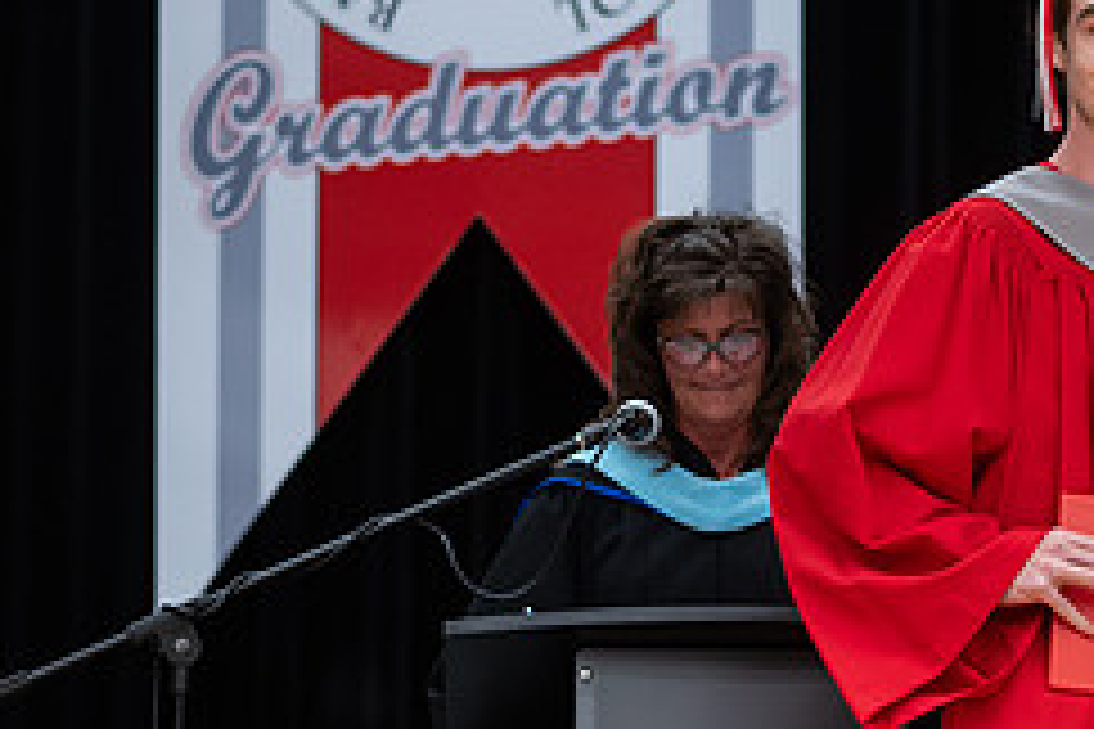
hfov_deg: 8.4
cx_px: 1265
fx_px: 7414
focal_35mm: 244
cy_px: 751
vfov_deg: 5.6
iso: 1000
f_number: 2.8
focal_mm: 85
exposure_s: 1/200
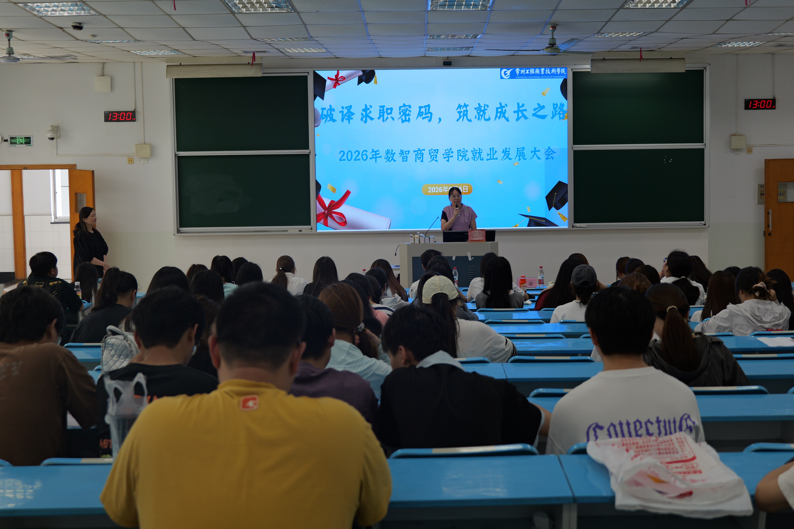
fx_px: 1037
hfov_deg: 41.9
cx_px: 435
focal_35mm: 47
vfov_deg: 28.6
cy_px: 205
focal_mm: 38
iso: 250
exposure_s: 1/50
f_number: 4.6
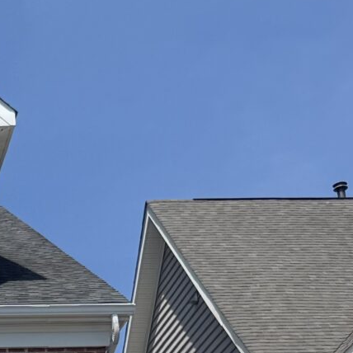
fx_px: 1465
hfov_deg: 12.5
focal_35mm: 127
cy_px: 543
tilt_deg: +11.7
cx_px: -285
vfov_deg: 12.9
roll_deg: -0.3
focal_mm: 6.76
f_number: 1.78
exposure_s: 1/5714
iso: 80
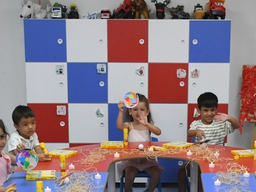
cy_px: 220
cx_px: 152
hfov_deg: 21.5
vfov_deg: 15.7
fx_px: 673
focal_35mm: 91
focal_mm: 20
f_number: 4
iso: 1600
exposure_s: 1/250
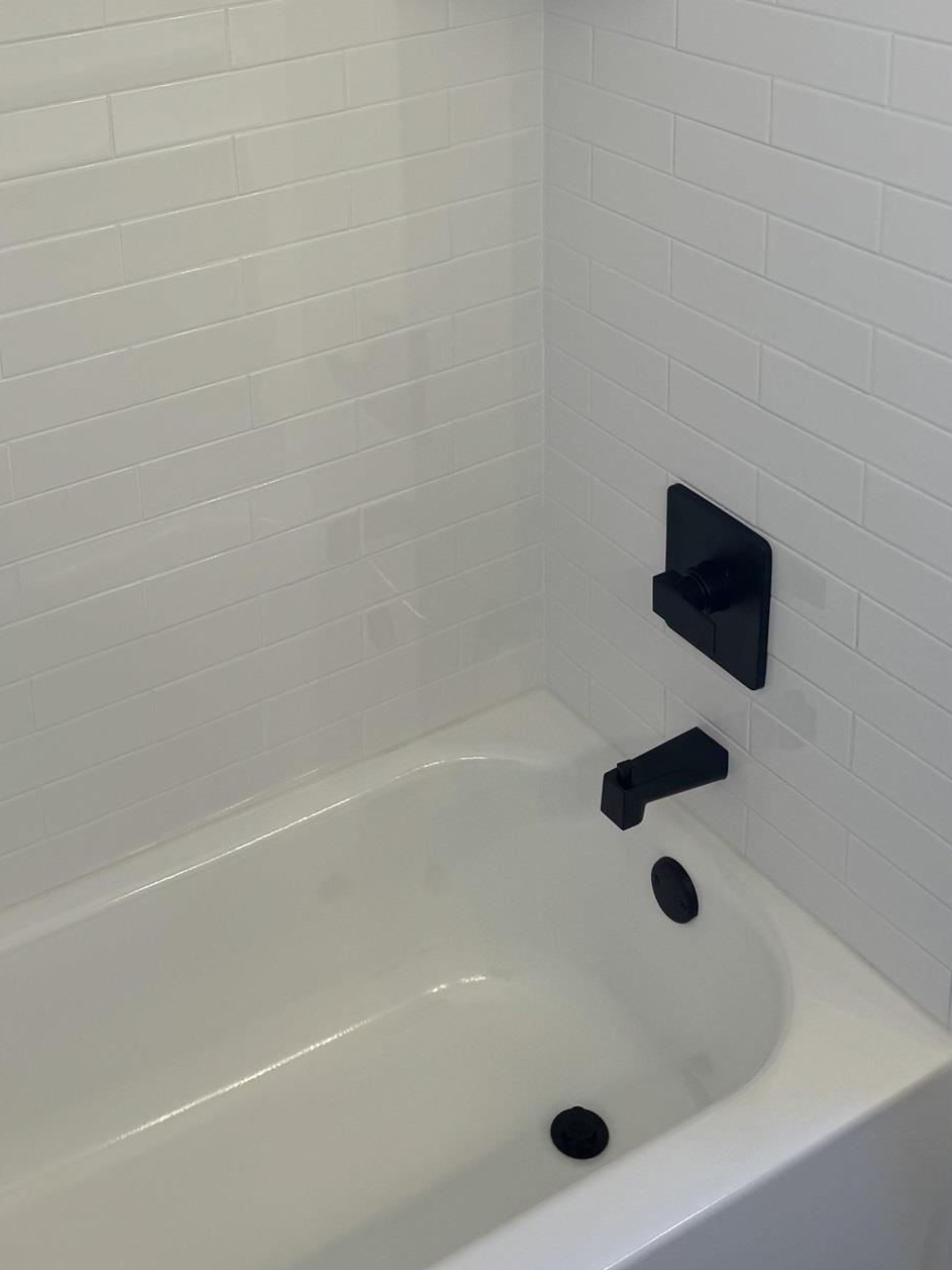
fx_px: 1613
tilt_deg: -18.4
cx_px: 286
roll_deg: +4.6
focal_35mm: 44
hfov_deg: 32.5
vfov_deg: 39.8
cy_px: 129
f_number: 1.78
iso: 64
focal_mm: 6.76
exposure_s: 1/120
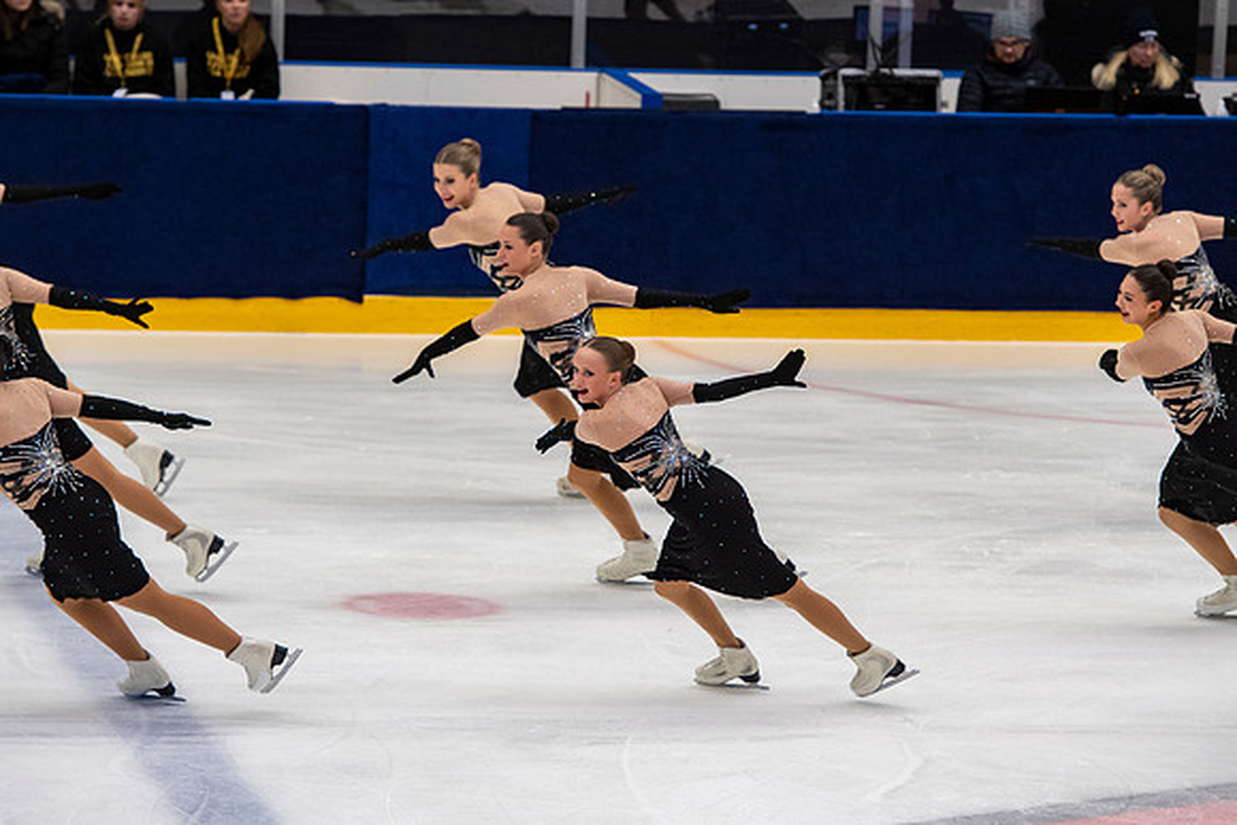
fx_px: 8248
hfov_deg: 8.6
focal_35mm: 240
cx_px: 618
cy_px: 412
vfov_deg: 5.7
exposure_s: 1/500
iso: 1000
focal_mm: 160
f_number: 4
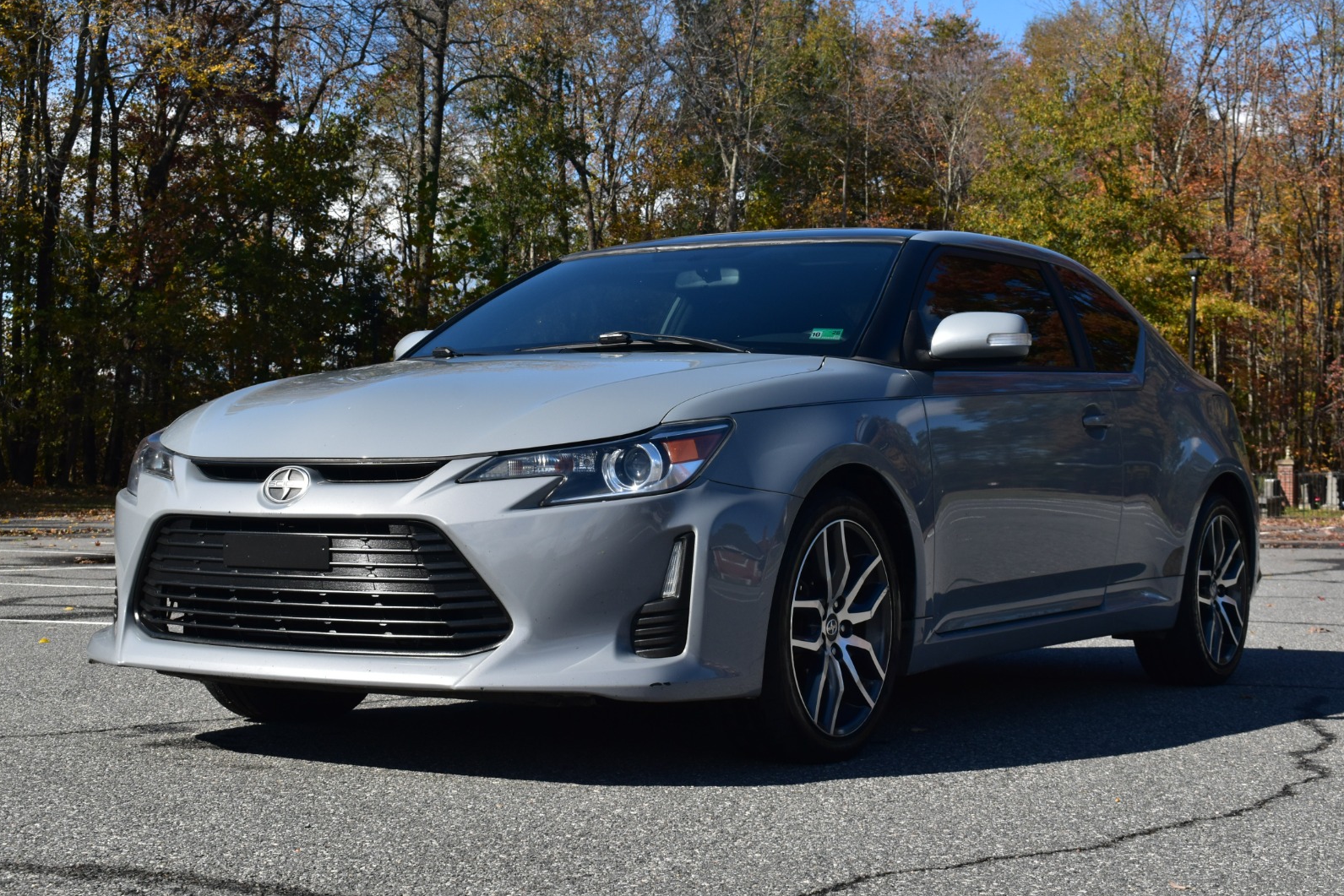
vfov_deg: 23.4
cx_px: 676
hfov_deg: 34.5
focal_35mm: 58
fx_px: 2165
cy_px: 452
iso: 400
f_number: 11
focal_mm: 38
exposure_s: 1/500
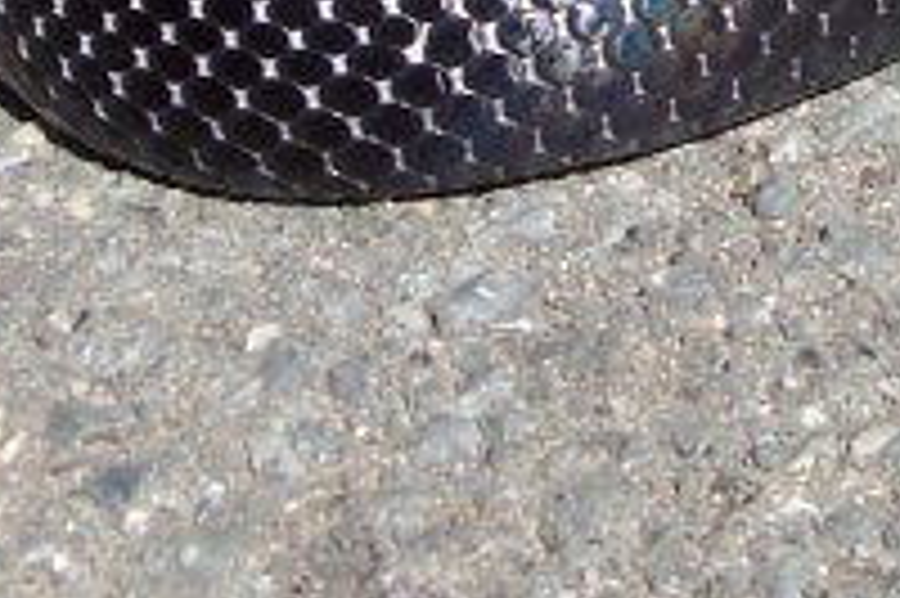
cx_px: 904
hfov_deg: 14.7
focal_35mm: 137
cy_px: -400
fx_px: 3422
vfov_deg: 9.6
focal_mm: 8
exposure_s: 1/700
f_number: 4.8
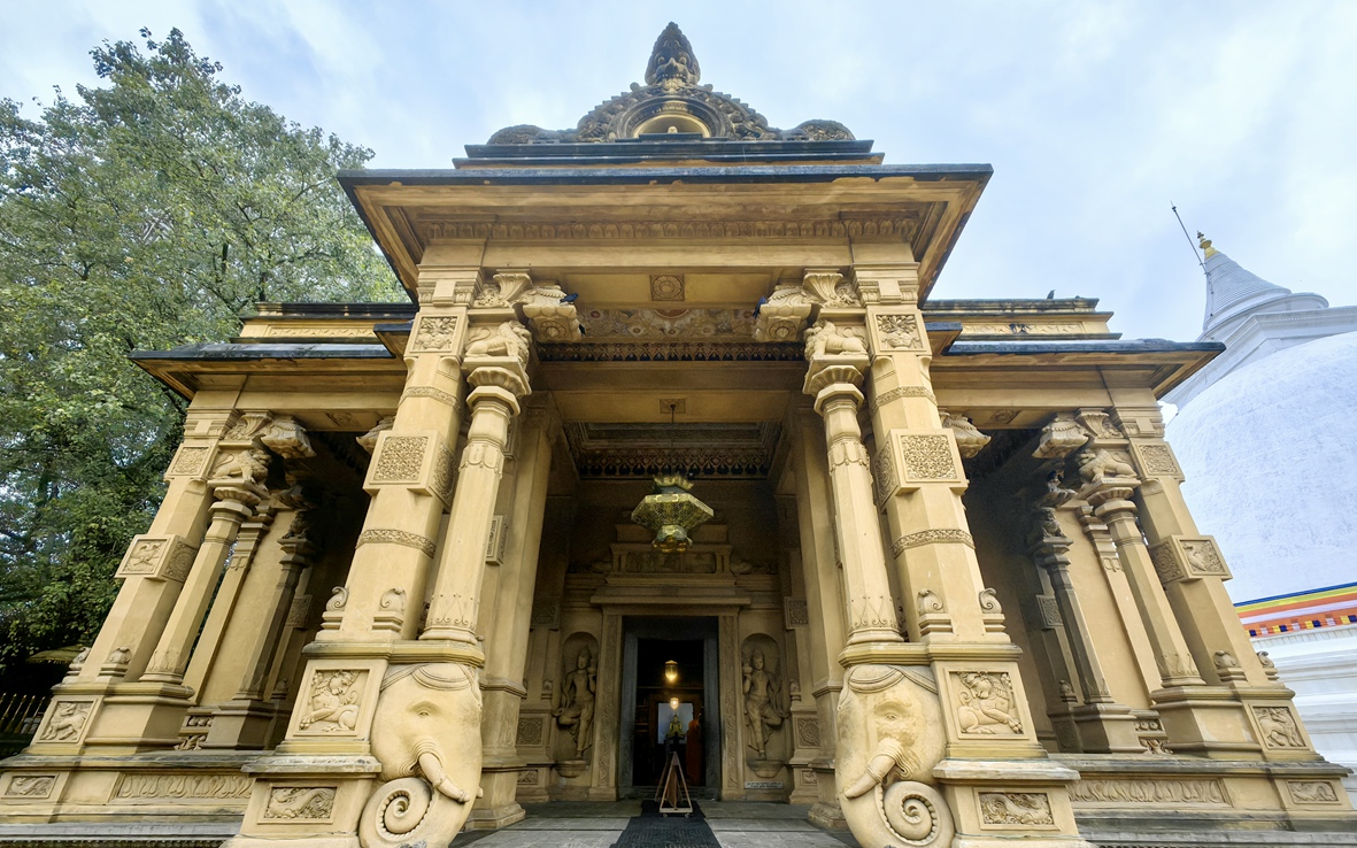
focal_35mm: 14
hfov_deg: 105.3
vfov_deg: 78.0
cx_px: 681
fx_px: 518
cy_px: 496
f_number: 2.2
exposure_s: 1/100
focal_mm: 1.76
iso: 50
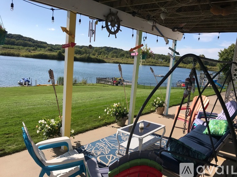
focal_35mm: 28
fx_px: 192
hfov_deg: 63.5
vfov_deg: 49.7
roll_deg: -4.7
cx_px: 118
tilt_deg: -9.3
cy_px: 88
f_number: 1.8
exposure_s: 1/2817
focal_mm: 3.99
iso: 20
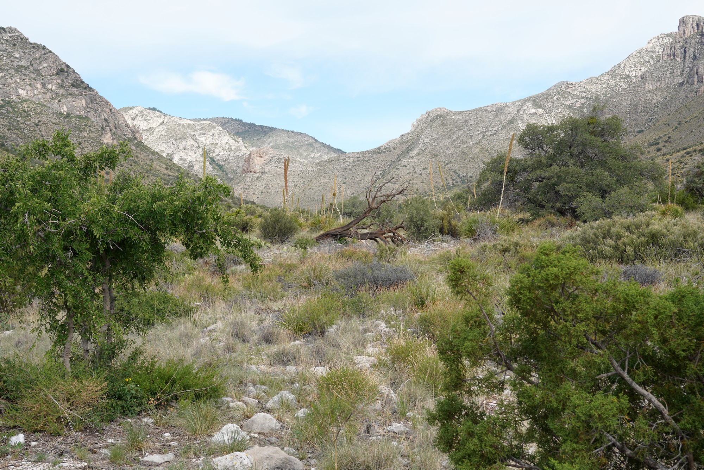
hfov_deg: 40.3
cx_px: 352
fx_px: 958
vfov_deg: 27.5
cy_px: 235
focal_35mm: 49
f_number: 10
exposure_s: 1/100
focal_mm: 49
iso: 100
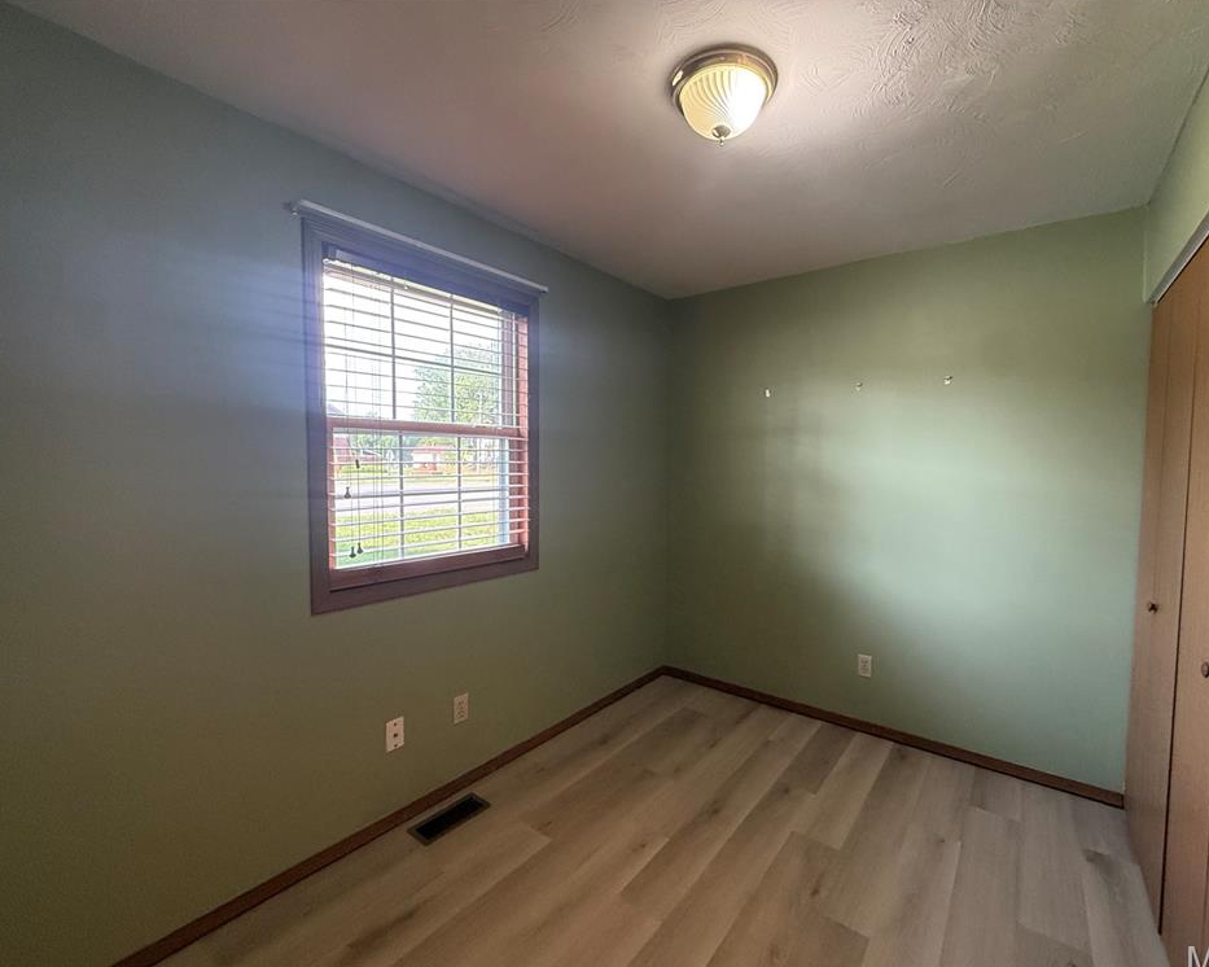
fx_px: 537
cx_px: 653
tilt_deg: -2.6
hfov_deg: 96.6
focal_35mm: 15
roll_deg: -0.4
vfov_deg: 84.0
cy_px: 490
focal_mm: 2.22
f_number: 2.2
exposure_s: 1/120
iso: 320
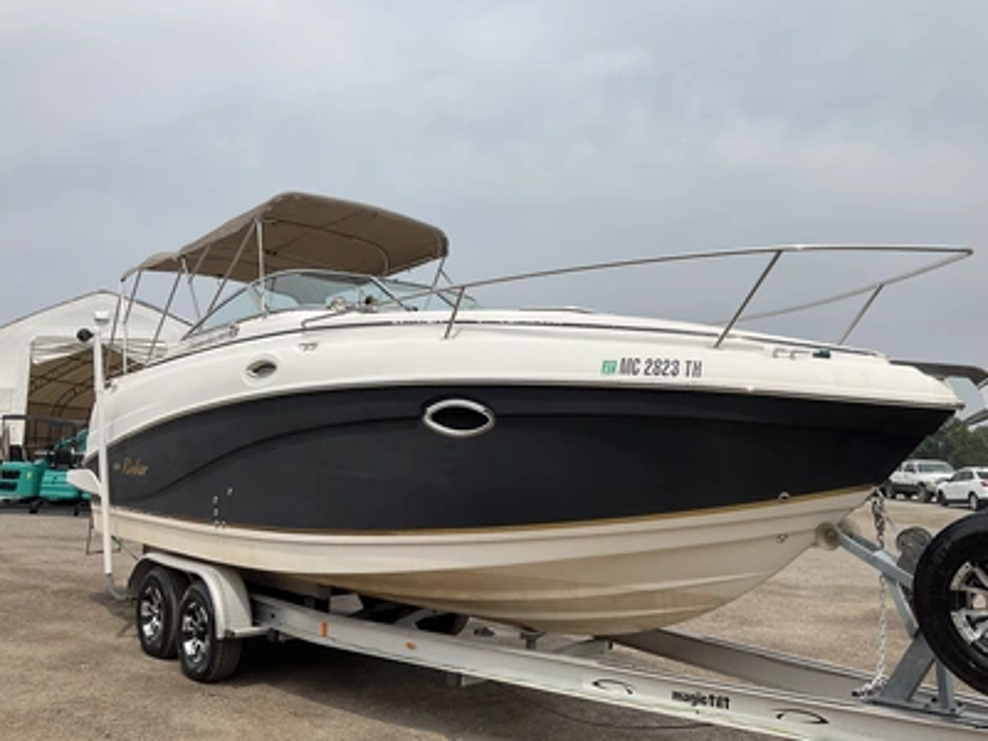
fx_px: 828
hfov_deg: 61.7
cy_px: 370
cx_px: 494
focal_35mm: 29
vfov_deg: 48.2
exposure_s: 1/3788
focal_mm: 3
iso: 25
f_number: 1.8
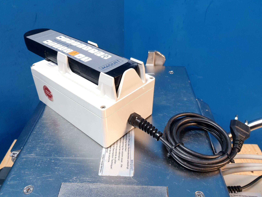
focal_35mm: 29
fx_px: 219
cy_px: 100
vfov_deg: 48.2
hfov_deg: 61.7
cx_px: 131
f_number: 1.5
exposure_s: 1/50
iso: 200
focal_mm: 4.3
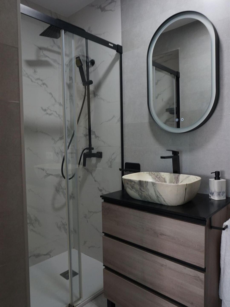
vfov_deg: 67.3
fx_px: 230
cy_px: 154
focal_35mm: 26
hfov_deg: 53.1
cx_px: 115
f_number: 1.6
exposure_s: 1/18
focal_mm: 6
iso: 1000
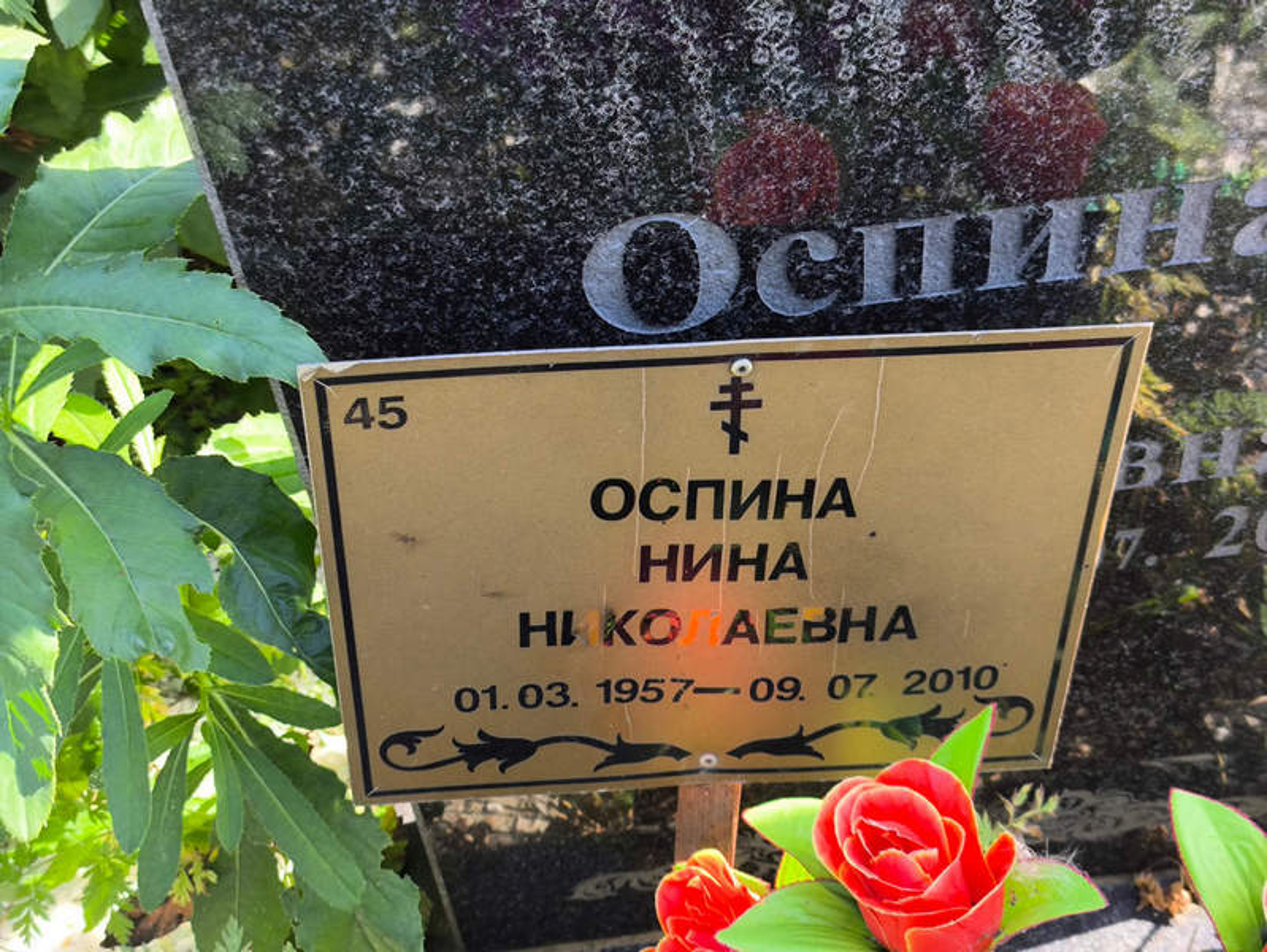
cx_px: 634
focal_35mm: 50
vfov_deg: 29.1
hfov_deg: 38.2
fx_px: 1831
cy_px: 476
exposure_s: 1/142
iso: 50
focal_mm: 4.71
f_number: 1.7
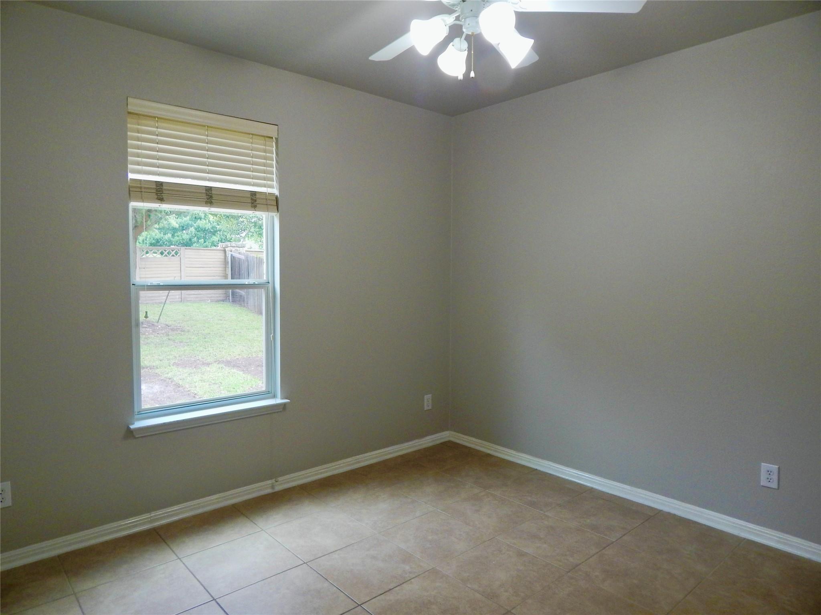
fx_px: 545
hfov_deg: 73.9
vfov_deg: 58.9
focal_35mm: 23
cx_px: 410
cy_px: 308
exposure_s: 1/30
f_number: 3
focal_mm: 4
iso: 160
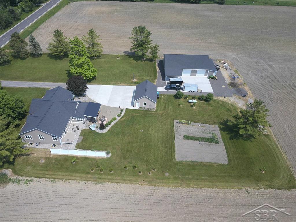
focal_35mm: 26
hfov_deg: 67.3
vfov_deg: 53.1
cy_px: 111
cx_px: 148
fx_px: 222
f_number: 2.2
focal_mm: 4.73
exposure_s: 1/1600
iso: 100
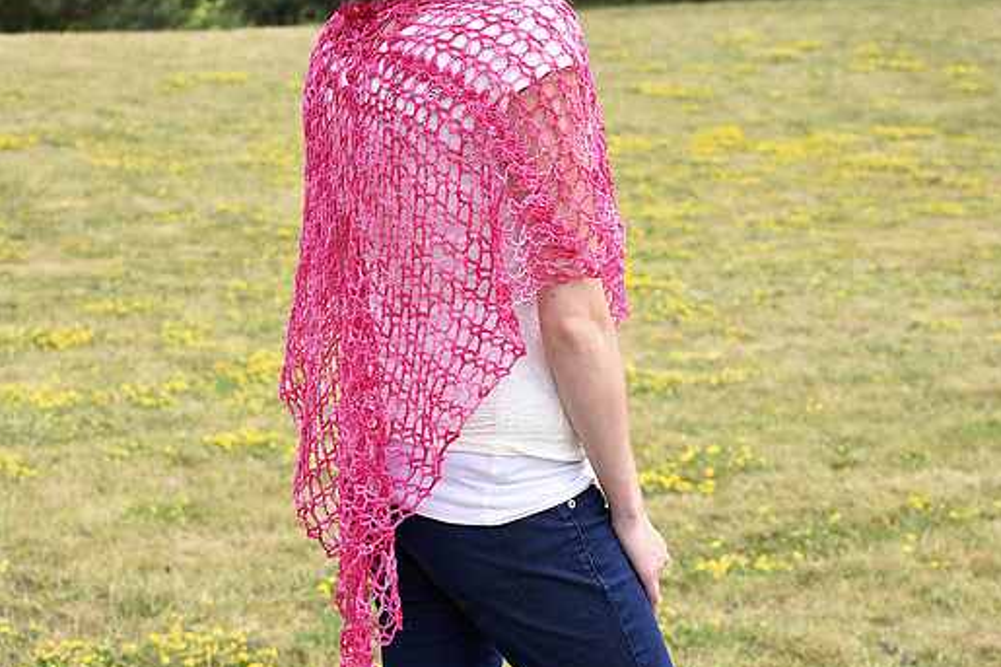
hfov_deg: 23.4
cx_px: 496
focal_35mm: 87
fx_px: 2418
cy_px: 299
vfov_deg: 15.7
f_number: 8
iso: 400
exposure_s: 1/125
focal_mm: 70
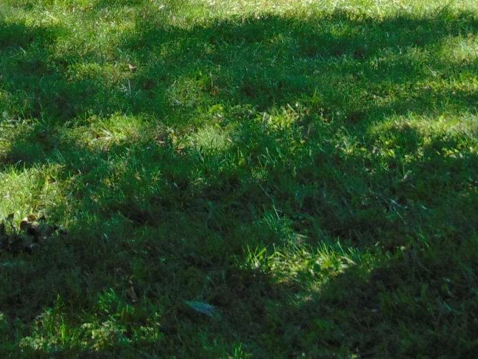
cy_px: -227
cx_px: -9
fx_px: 2209
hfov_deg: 12.2
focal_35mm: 160
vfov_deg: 9.0
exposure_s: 1/400
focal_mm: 7.6
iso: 80
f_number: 3.3
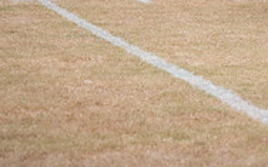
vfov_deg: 5.9
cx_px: 252
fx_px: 1605
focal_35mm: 220
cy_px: -64
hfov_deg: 9.5
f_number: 4
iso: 1250
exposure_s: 1/640
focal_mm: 70
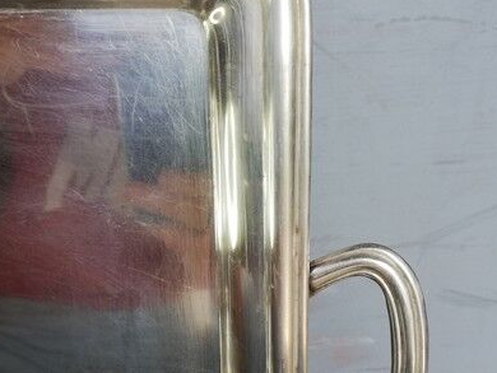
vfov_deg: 35.8
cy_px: 230
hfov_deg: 46.7
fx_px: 575
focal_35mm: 40
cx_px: 269
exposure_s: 1/100
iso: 80
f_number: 2.2
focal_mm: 3.81
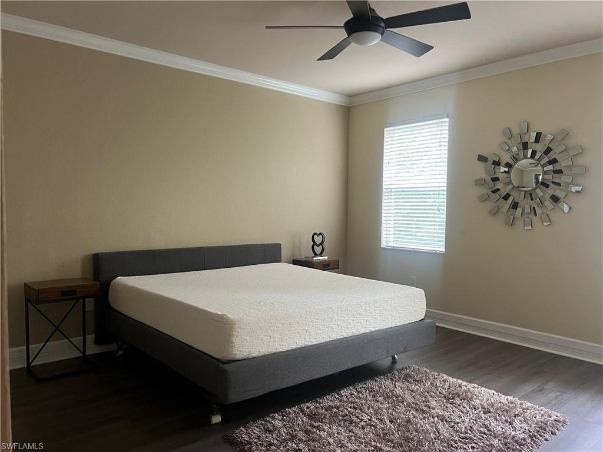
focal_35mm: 26
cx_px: 302
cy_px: 226
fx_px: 453
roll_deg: -0.5
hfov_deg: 67.3
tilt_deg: -3.2
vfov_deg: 53.1
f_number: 1.5
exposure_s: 1/60
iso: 320
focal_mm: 5.7
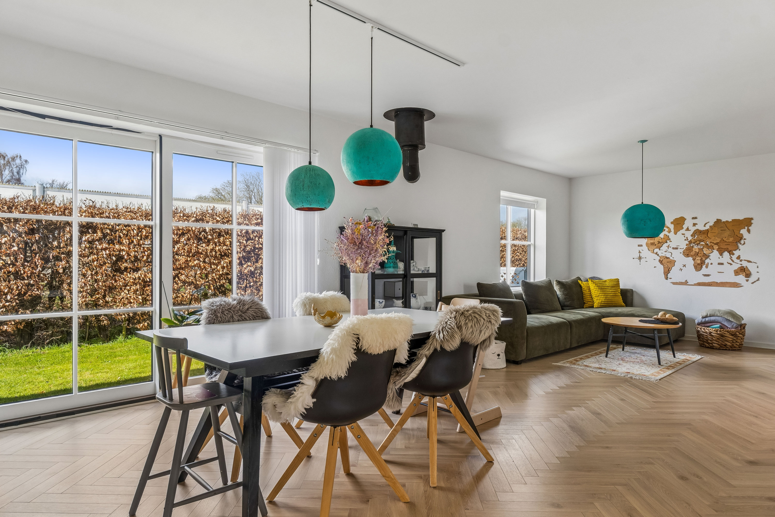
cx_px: 388
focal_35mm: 23
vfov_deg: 54.6
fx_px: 500
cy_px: 258
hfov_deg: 75.5
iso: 200
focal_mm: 15.5
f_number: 8
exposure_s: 1/25
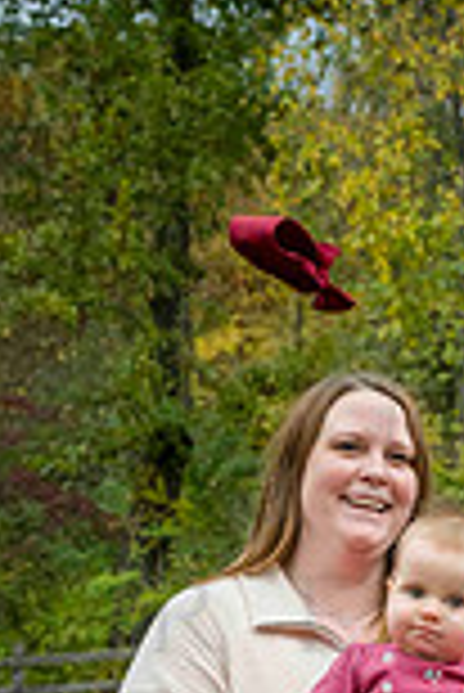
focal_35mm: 108
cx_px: 595
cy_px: 774
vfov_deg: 18.2
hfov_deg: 12.3
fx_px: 2083
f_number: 5.6
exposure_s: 1/500
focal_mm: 37
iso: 400
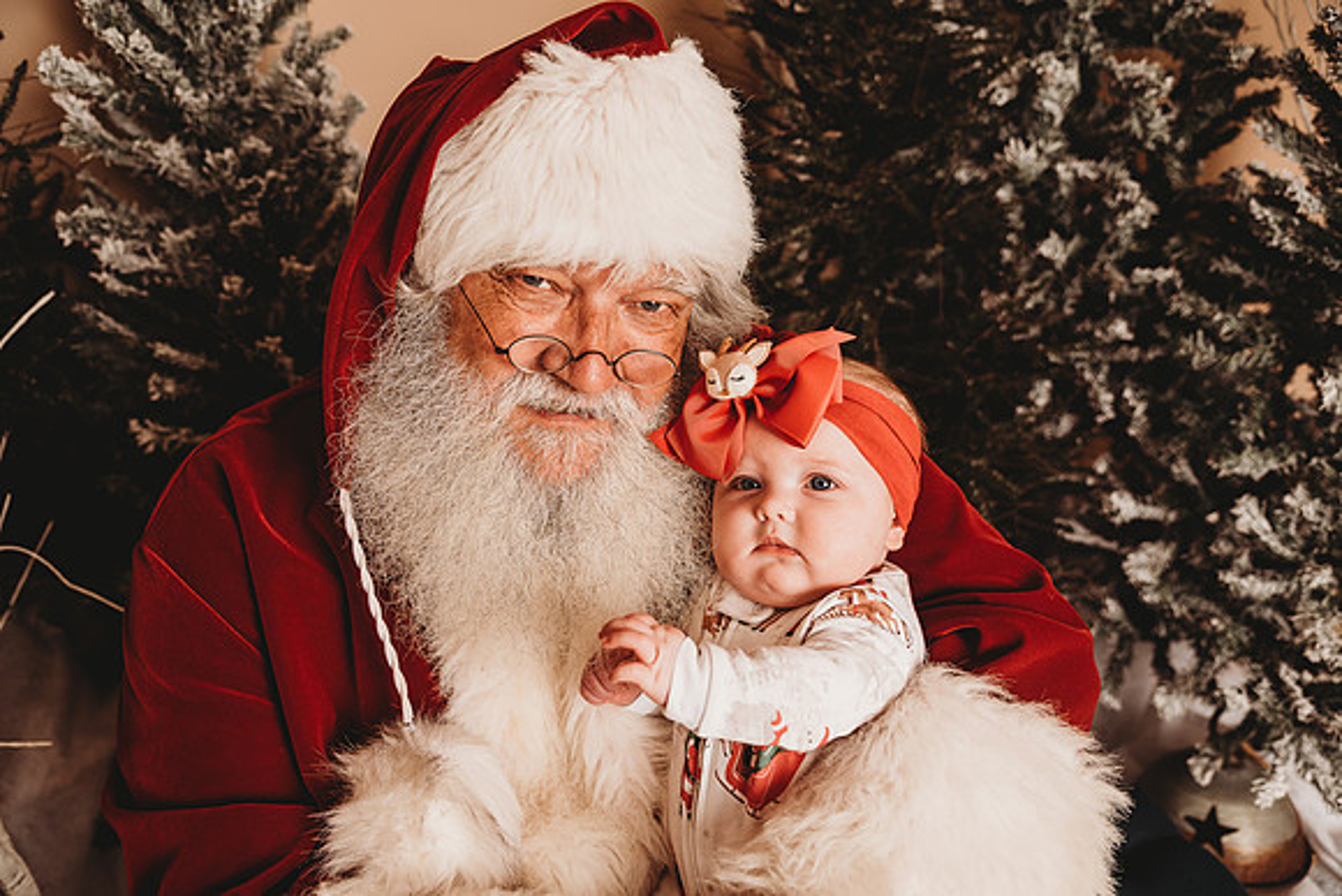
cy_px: 448
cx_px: 671
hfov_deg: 60.3
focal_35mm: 31
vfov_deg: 42.3
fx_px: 1156
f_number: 4
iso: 100
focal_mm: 31
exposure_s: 1/160
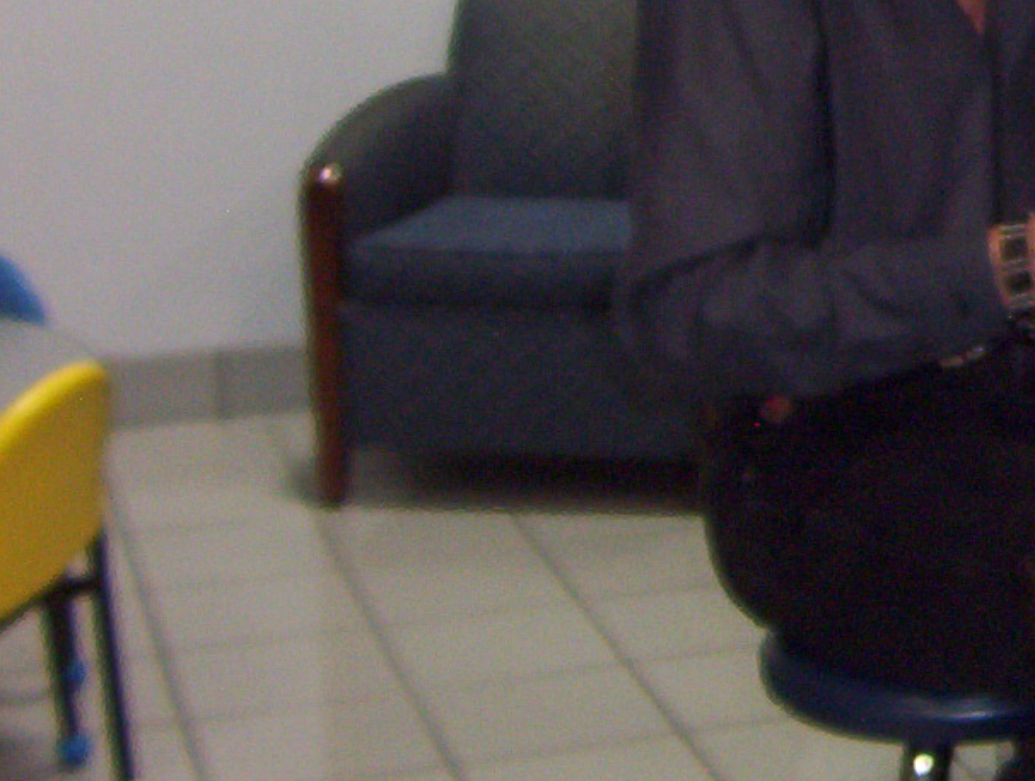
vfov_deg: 14.7
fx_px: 2906
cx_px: 1308
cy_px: -186
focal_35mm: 97
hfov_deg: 18.9
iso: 140
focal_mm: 5.54
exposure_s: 1/30
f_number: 2.76
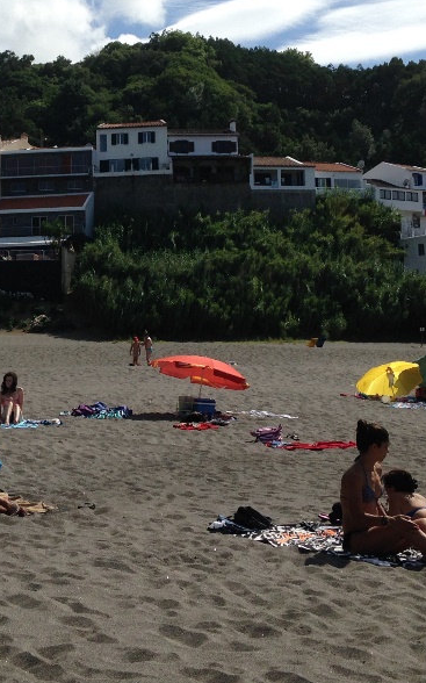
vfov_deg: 30.1
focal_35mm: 68
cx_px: 80
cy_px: 249
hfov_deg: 18.9
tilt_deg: +6.0
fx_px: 1264
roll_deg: +0.3
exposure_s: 1/3390
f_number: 2.4
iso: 50
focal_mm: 4.12
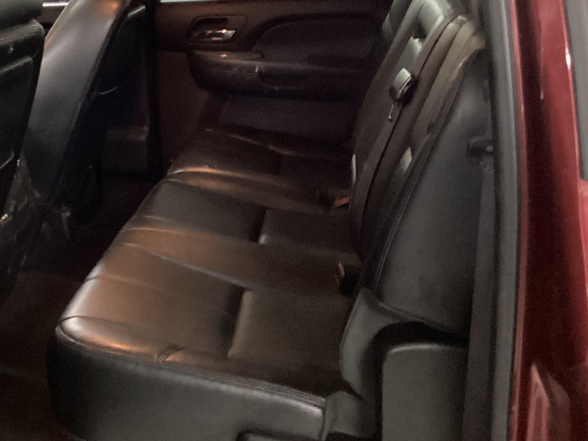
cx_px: 185
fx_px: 866
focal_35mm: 51
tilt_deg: -15.4
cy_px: 138
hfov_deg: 37.0
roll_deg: +2.0
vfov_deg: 28.3
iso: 640
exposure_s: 1/17
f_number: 2.4
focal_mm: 3.3
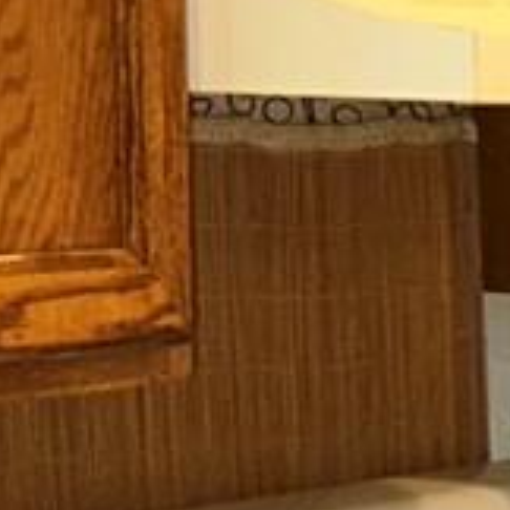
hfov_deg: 6.6
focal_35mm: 227
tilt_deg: -8.8
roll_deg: -2.2
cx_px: 1848
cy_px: 601
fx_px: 3784
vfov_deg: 7.6
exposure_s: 1/23
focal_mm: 5.7
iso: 64
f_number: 1.5
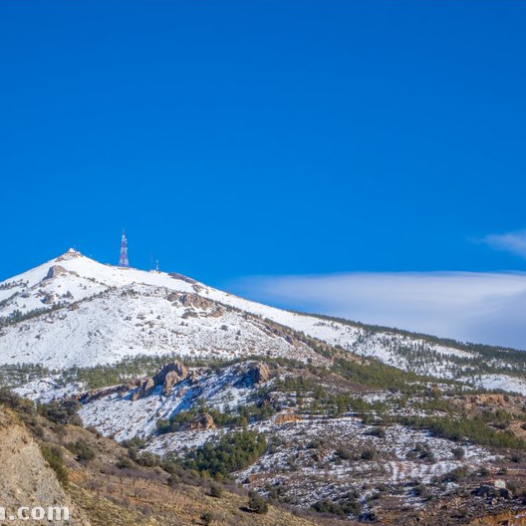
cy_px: 264
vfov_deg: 18.5
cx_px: 188
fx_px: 1616
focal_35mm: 94
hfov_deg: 18.4
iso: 125
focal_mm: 26.65
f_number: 11
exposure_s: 1/250
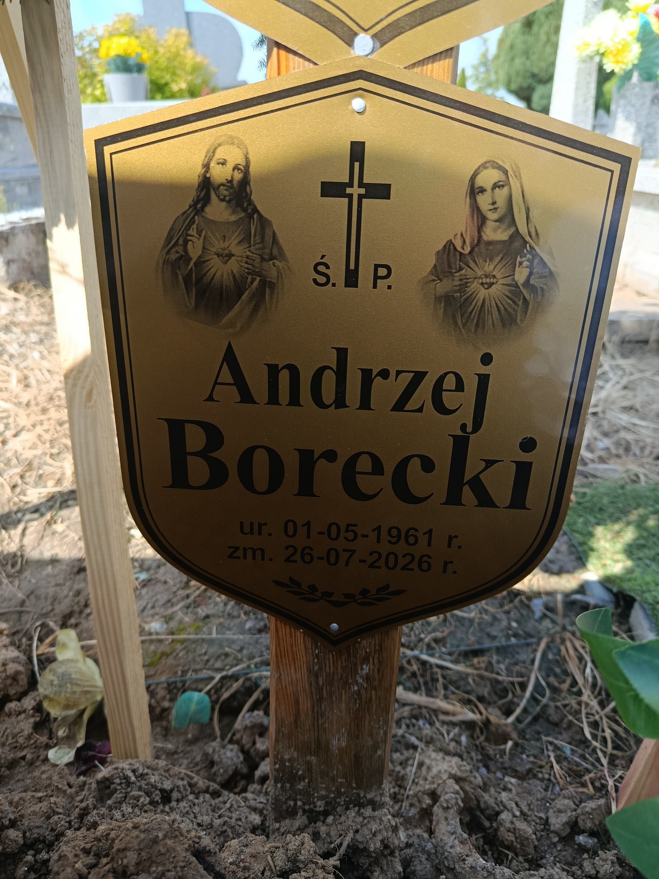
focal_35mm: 24
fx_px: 609
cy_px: 440
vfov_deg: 71.6
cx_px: 330
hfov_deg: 56.8
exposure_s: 1/110
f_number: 1.7
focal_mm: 5.24
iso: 50
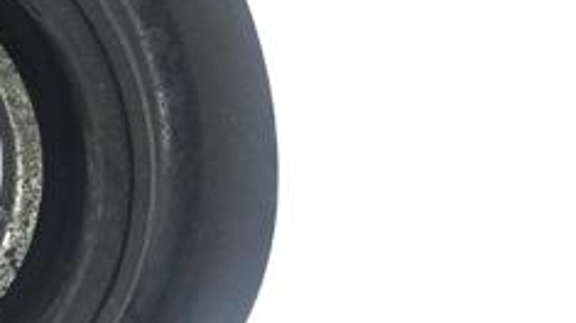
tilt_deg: -17.4
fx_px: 1313
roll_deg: -1.3
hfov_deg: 22.6
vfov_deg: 14.0
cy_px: 181
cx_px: -135
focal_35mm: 86
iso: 25
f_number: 2.2
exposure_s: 1/100
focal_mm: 4.15
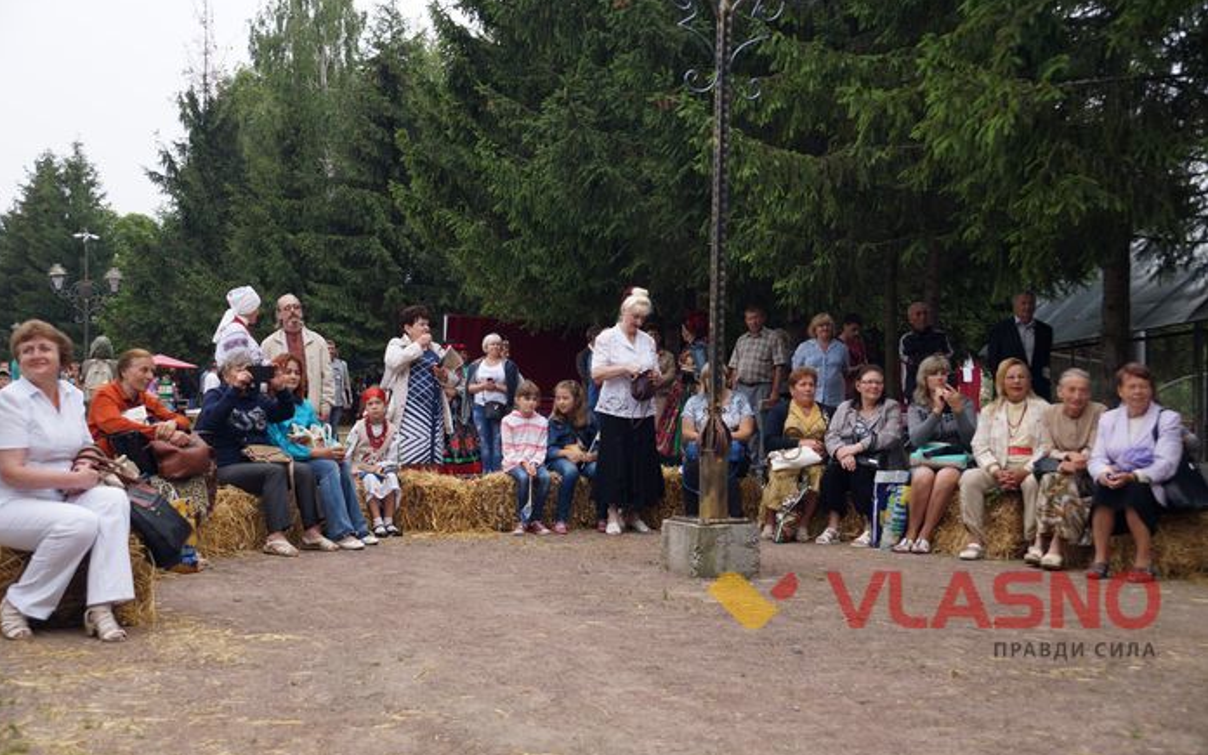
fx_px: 1416
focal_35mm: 43
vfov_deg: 29.9
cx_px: 602
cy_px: 365
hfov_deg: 46.2
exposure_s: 1/160
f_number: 4
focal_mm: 28
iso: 100
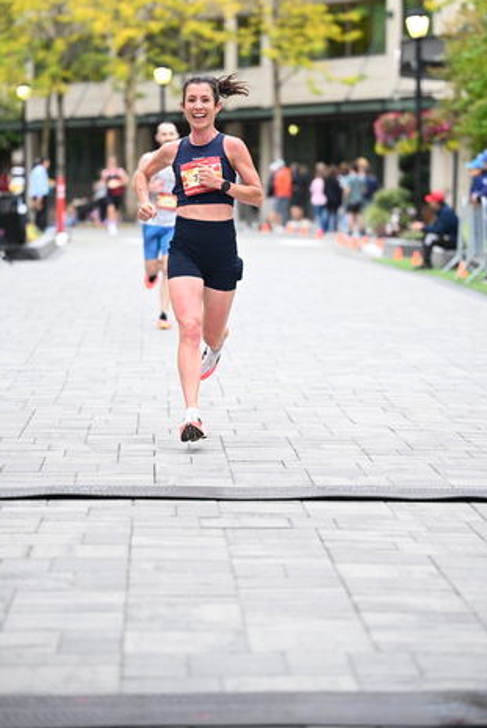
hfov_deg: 10.6
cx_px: 275
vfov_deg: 15.7
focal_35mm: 130
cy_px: 310
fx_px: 2632
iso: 1600
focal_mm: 110
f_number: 2.8
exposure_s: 1/1250
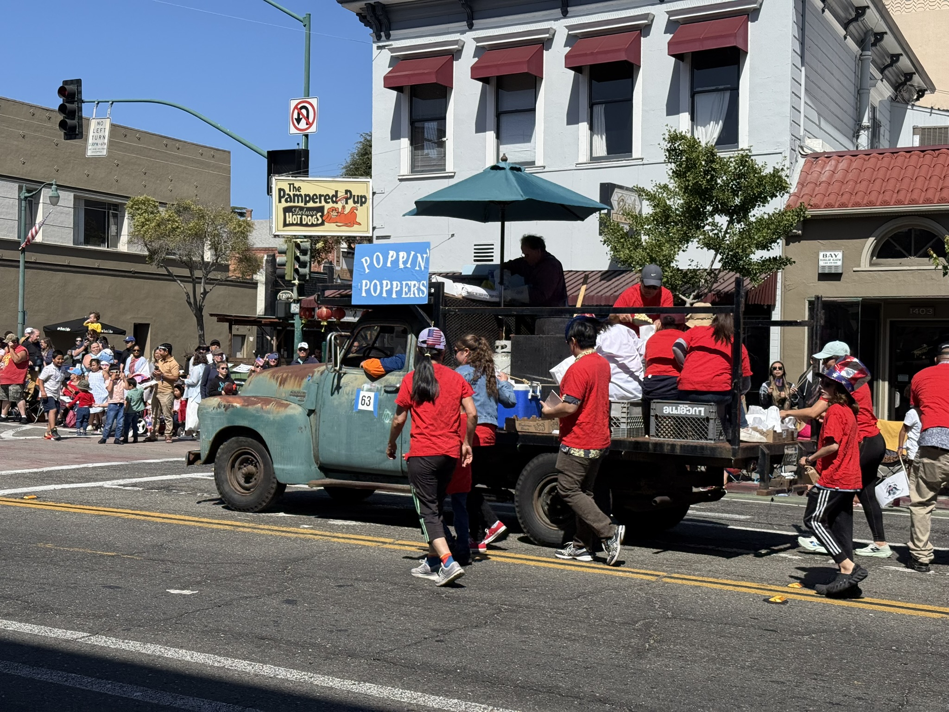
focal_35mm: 48
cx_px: 474
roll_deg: -0.4
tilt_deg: +1.5
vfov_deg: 30.3
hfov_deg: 39.7
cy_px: 356
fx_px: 1316
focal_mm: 6.76
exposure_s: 1/5587
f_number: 1.78
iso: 64
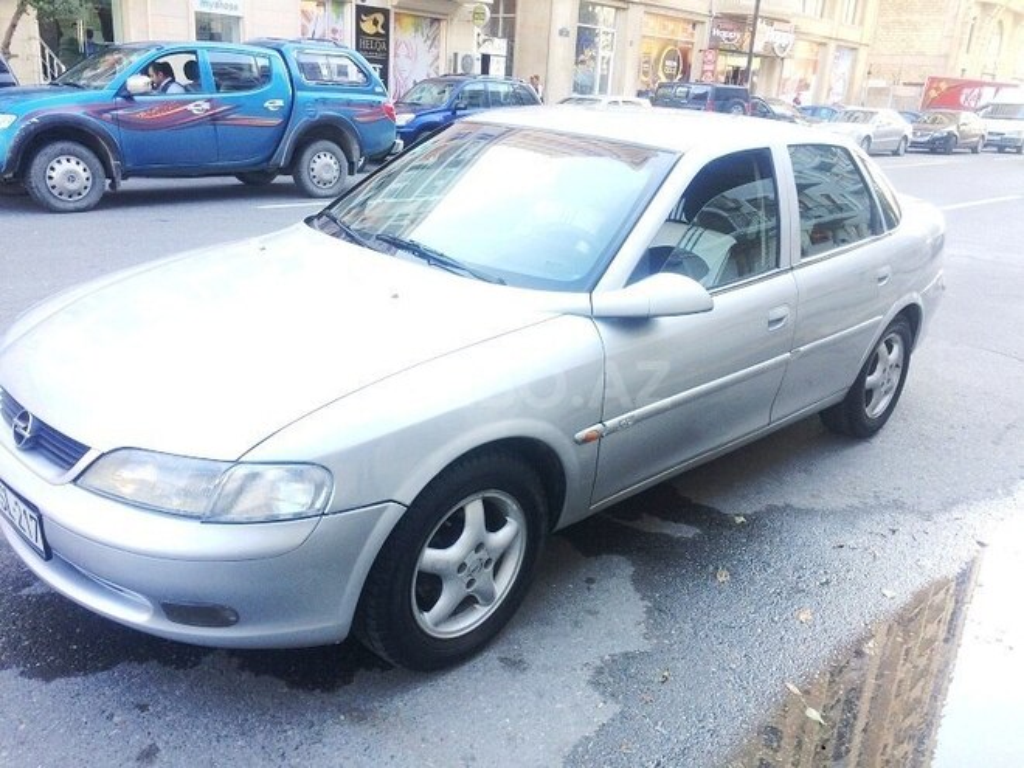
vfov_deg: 48.2
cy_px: 384
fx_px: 858
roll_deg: -3.5
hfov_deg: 61.7
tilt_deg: -20.1
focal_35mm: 29
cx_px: 512
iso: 32
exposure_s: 1/100
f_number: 2.2
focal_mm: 4.15
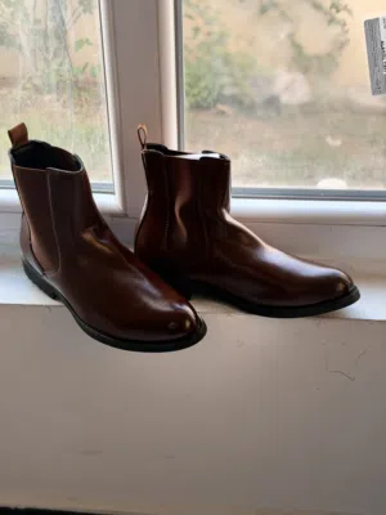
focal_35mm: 48
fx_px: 714
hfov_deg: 30.3
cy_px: 258
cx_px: 193
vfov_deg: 39.7
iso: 100
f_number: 1.78
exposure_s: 1/97
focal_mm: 6.76
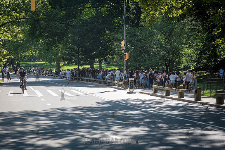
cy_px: 75
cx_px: 112
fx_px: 500
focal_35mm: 80
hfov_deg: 25.4
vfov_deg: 17.1
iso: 500
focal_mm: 80
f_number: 4.5
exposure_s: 1/2000
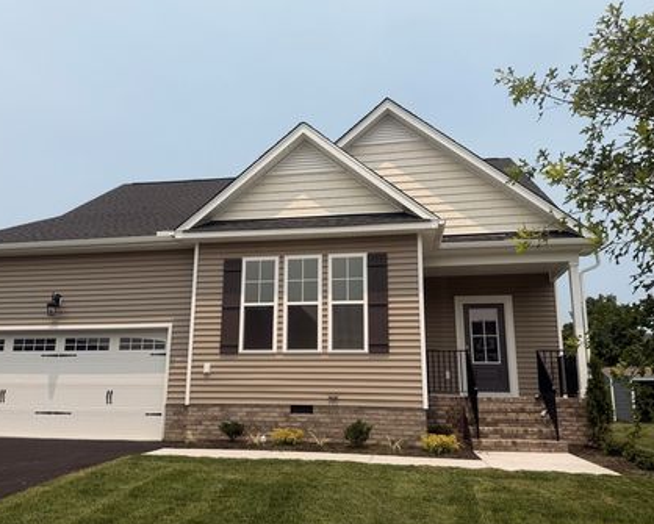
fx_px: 542
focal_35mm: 28
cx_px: 294
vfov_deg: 51.5
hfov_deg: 62.0
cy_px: 281
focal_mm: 6.76
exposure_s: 1/5714
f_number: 1.78
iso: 80
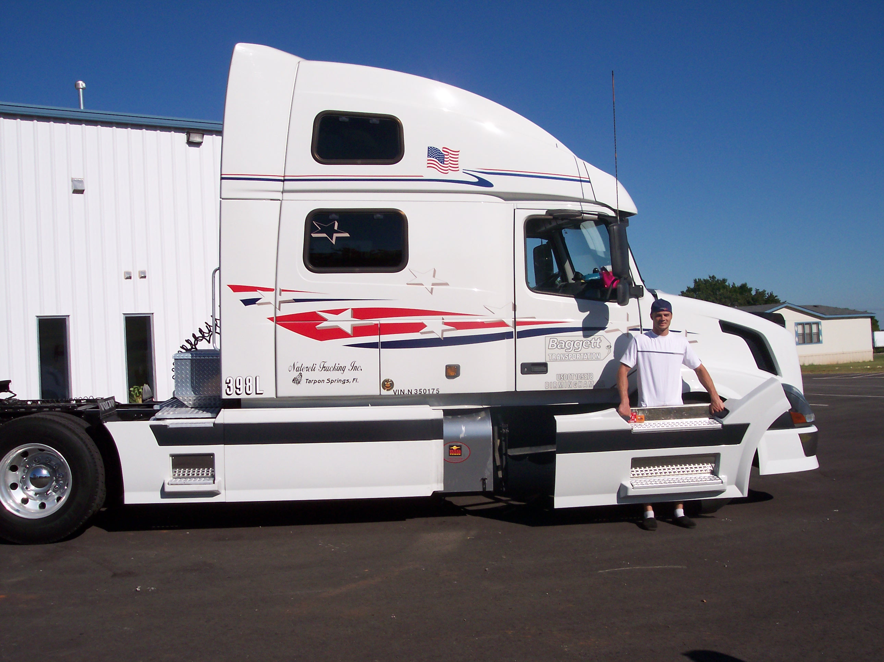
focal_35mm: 38
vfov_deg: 37.7
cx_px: 442
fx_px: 970
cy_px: 331
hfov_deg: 49.0
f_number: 4.8
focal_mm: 8
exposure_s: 1/1000
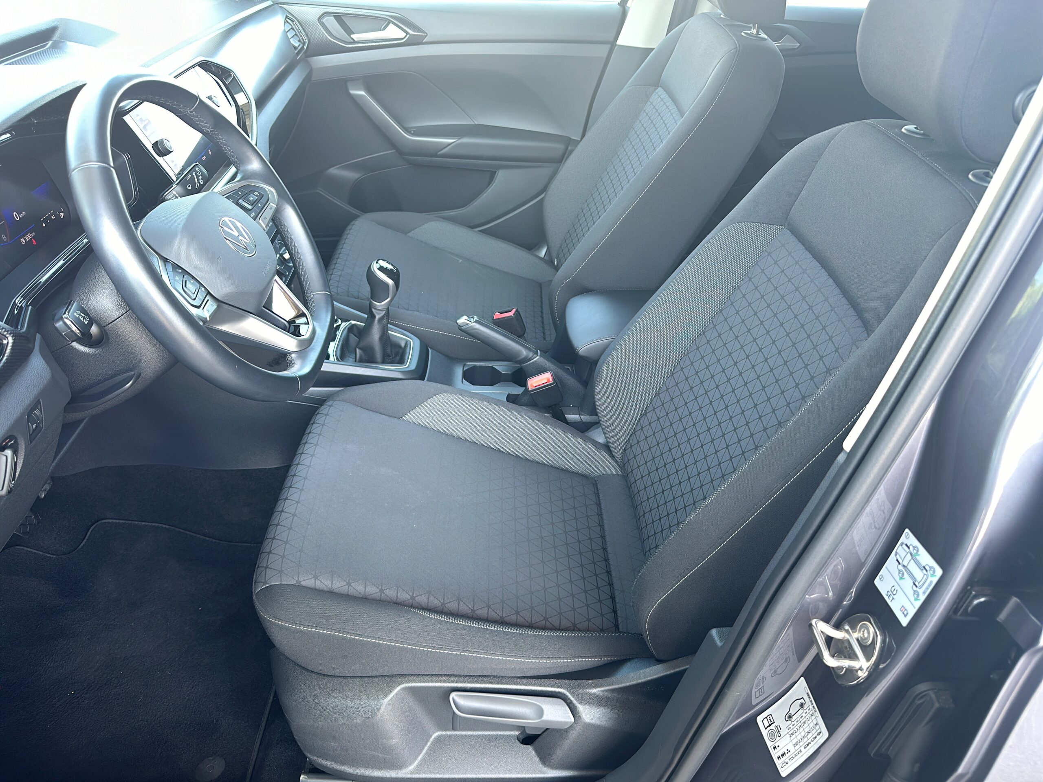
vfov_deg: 56.8
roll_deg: -1.5
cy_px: 391
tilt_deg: -32.6
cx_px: 522
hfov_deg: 71.6
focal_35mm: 24
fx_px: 723
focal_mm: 6.86
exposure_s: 1/67.7
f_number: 1.78
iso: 57
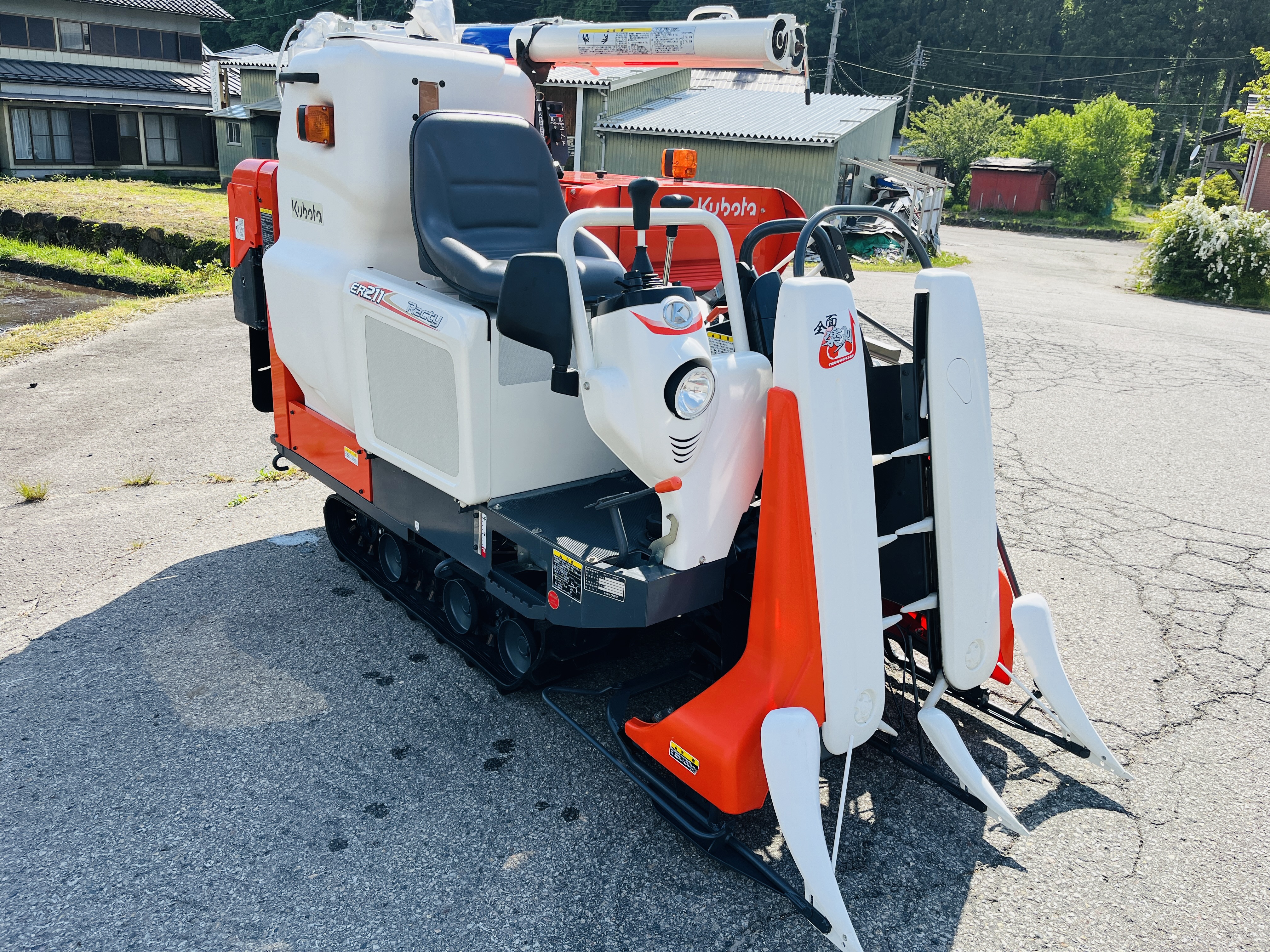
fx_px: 954
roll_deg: -4.4
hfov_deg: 67.3
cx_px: 635
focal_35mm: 26
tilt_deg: -20.1
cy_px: 476
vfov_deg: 53.1
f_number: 1.6
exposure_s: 1/2062
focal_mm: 5.1
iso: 50
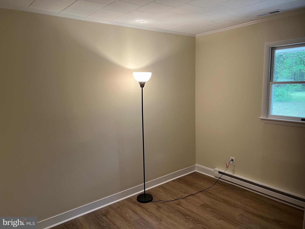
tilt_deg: -8.3
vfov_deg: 53.1
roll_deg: +2.7
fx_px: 229
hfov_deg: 67.3
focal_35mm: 26
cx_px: 152
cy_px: 114
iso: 125
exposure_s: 1/60
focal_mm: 5.7
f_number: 1.5
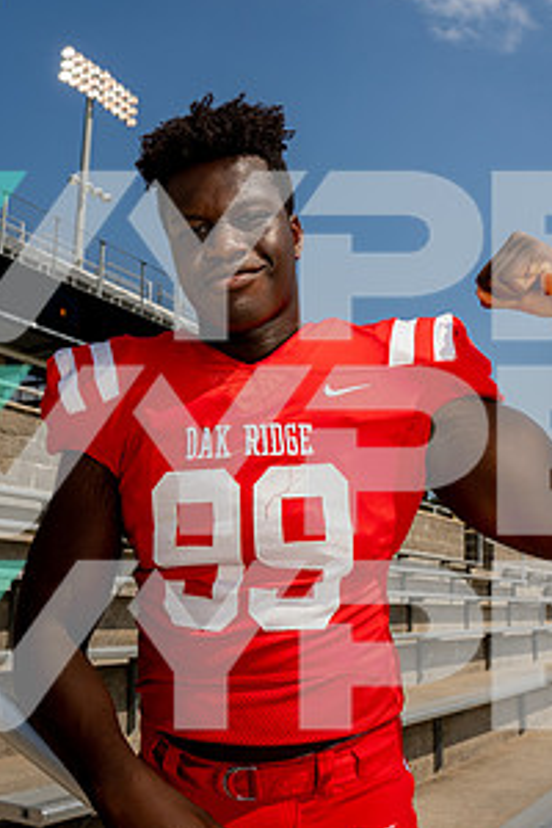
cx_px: 273
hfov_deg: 34.2
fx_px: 897
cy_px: 453
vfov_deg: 49.5
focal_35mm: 39
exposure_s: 1/250
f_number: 8
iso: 50
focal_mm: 26
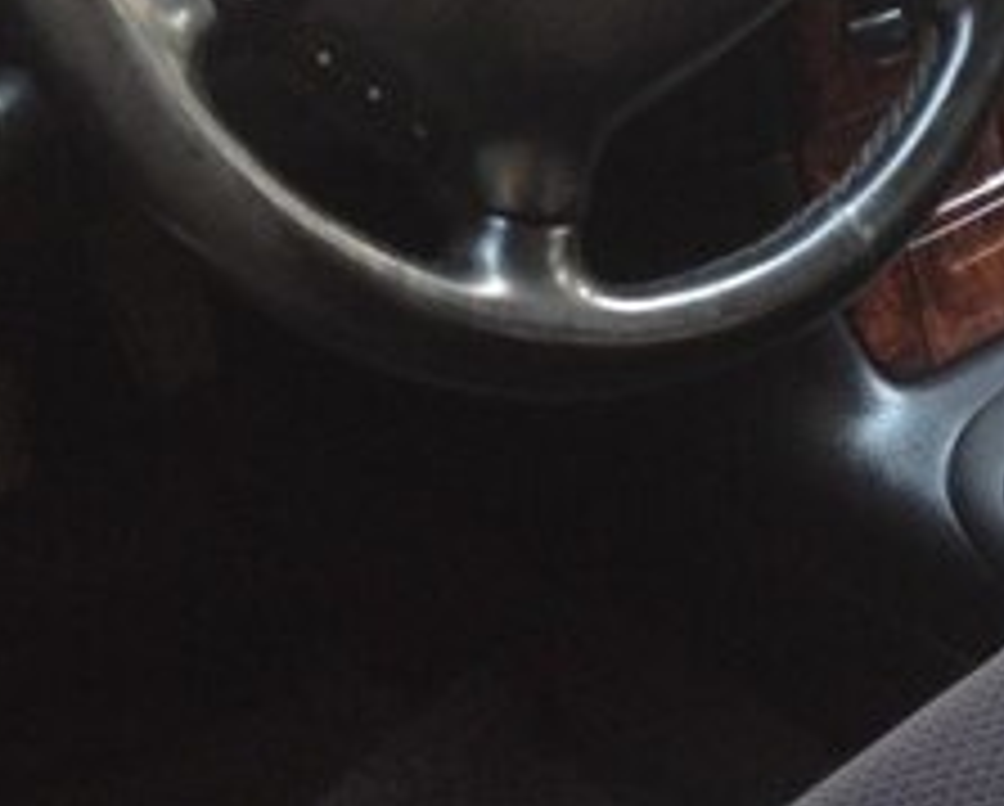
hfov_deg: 18.7
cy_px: -304
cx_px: 873
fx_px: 3005
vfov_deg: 14.5
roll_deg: -0.5
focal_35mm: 101
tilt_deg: -21.3
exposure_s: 1/24
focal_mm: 4.28
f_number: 2.4
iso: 50
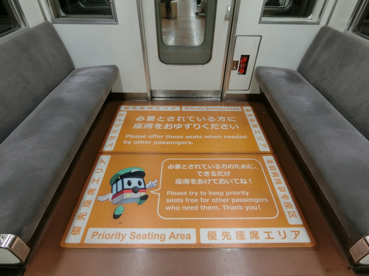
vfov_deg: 68.7
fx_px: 203
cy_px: 138
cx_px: 184
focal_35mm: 19
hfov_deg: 84.7
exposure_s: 1/100
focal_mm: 4.06
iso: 400
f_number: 2.7
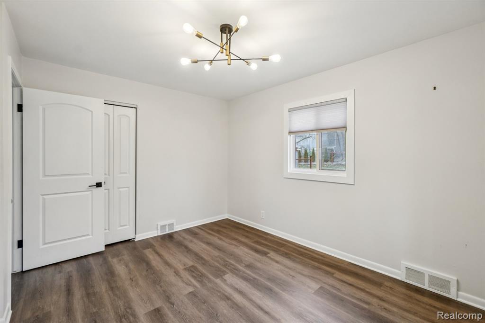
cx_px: 242
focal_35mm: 15
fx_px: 202
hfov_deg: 100.4
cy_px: 162
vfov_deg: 77.3
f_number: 8
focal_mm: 10
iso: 400
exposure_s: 1/30
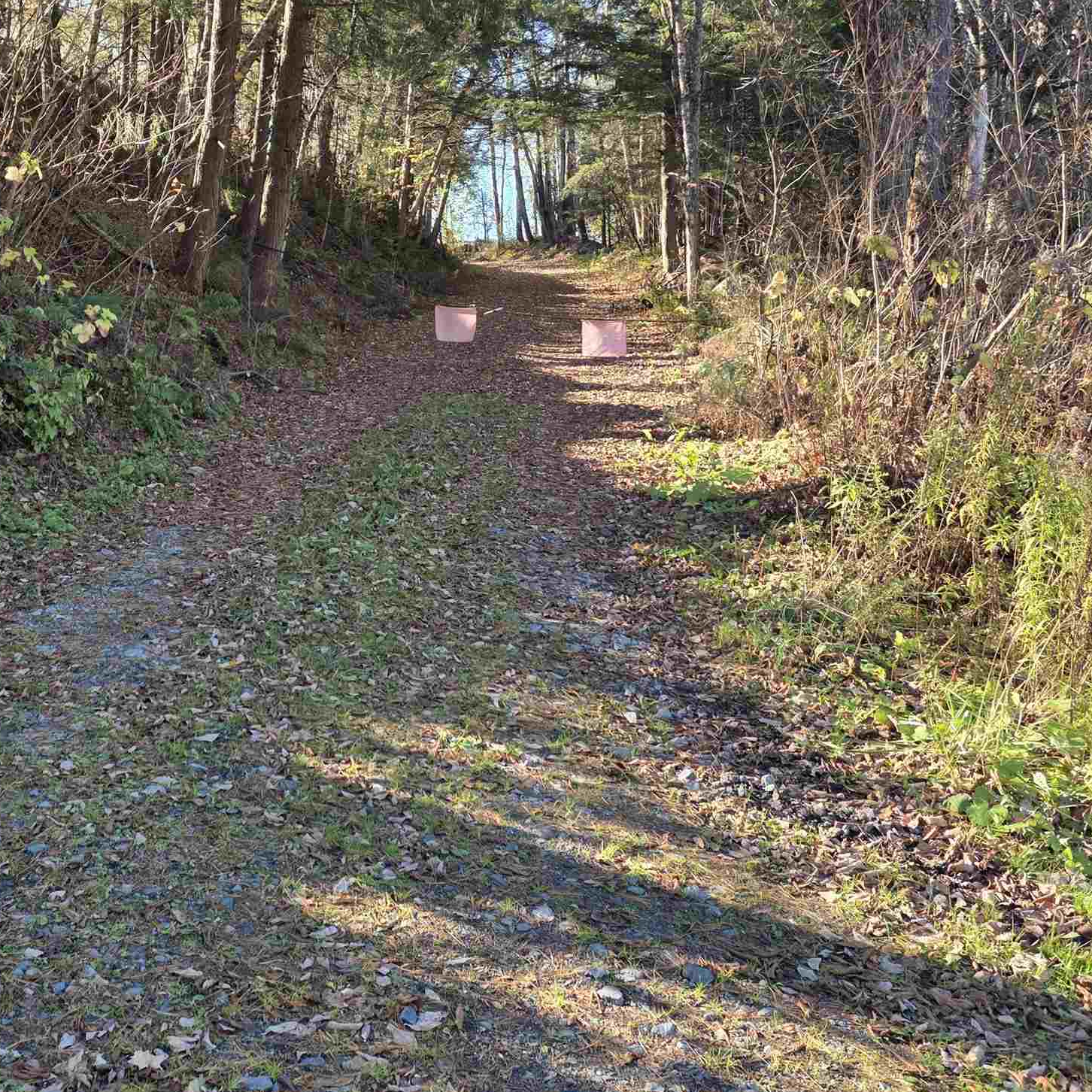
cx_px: 241
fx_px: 1535
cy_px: 236
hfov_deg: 37.9
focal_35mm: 43
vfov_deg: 37.9
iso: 50
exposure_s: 1/359
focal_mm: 6.25
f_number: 1.7
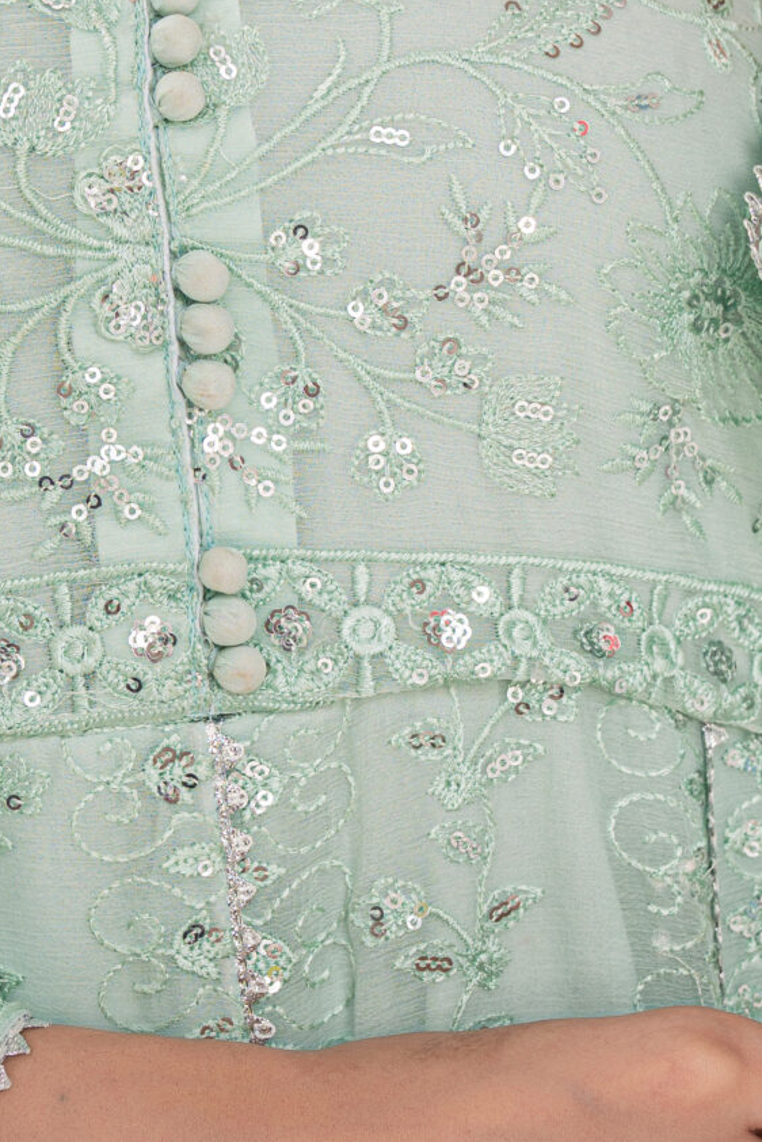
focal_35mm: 152
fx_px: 4822
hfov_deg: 9.0
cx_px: 212
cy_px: 290
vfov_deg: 13.5
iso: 125
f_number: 4
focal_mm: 50
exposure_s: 1/200
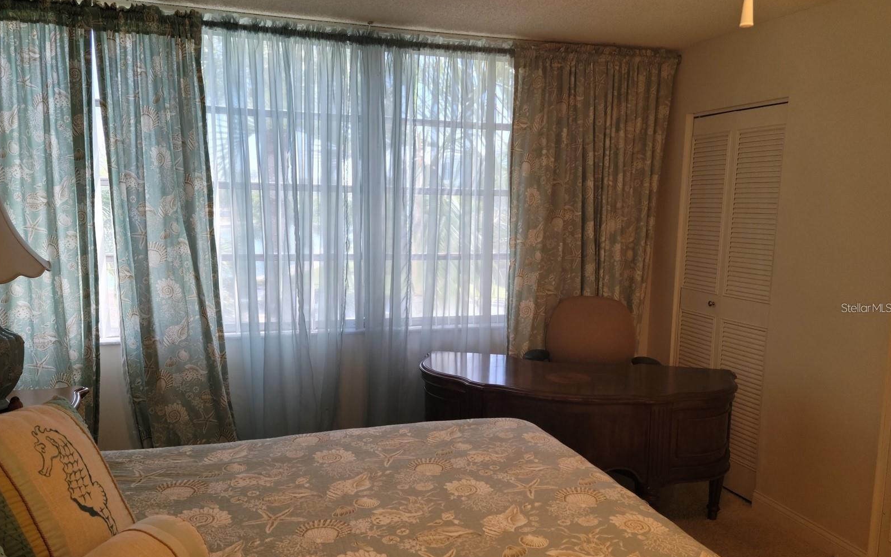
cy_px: 308
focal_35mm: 30
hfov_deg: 62.9
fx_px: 729
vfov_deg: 41.8
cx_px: 444
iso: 80
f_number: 2
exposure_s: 1/59
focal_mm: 5.9
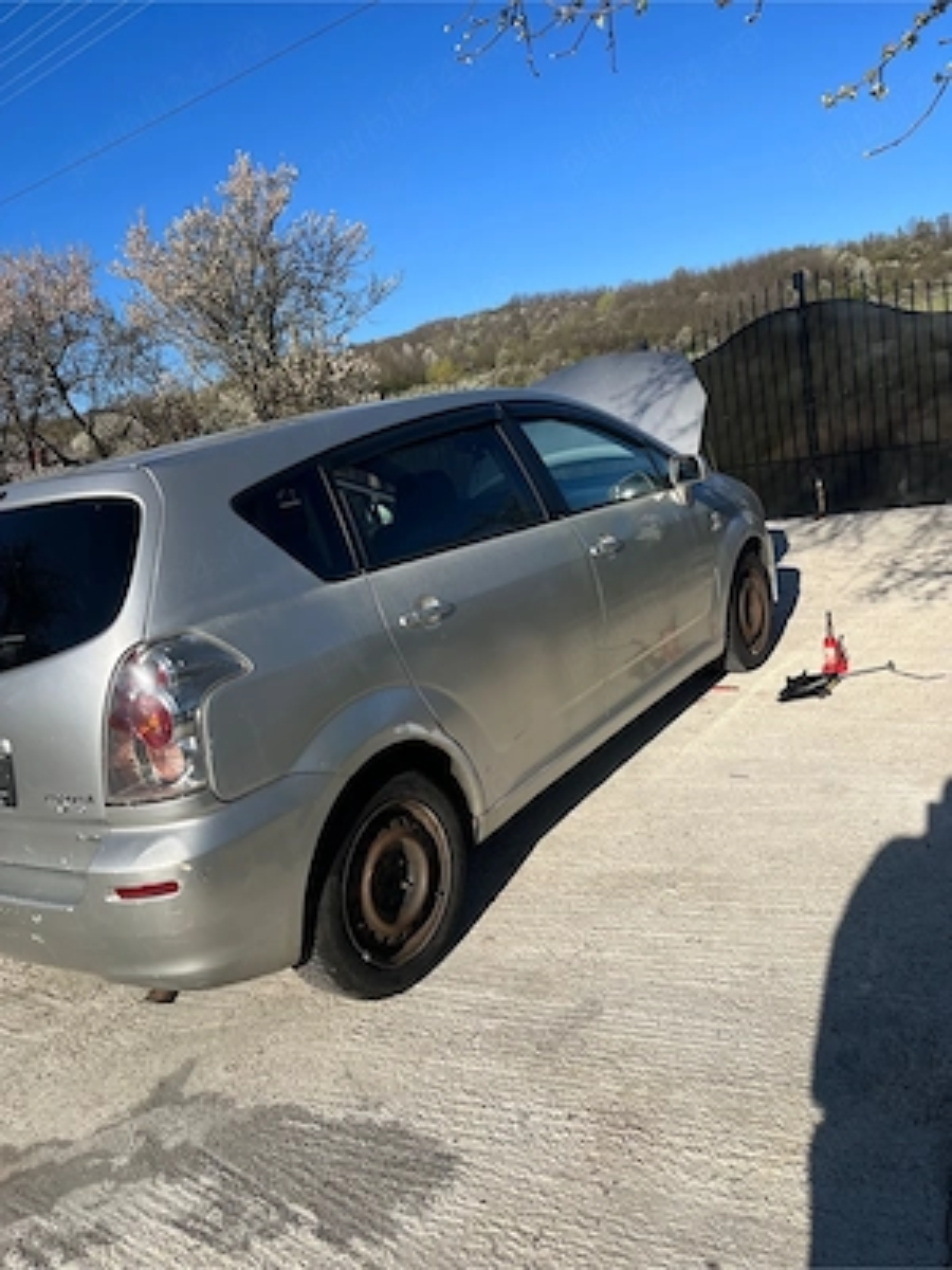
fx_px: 953
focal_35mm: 26
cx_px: 476
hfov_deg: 53.1
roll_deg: +9.1
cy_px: 635
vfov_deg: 67.3
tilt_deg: -9.7
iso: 50
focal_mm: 5.1
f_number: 1.6
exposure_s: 1/4149
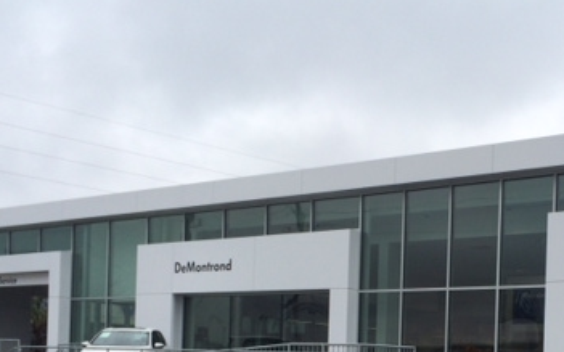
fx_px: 891
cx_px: 408
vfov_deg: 21.4
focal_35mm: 58
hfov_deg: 34.5
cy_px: 363
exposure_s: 1/1001
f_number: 2.2
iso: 32
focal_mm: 4.12
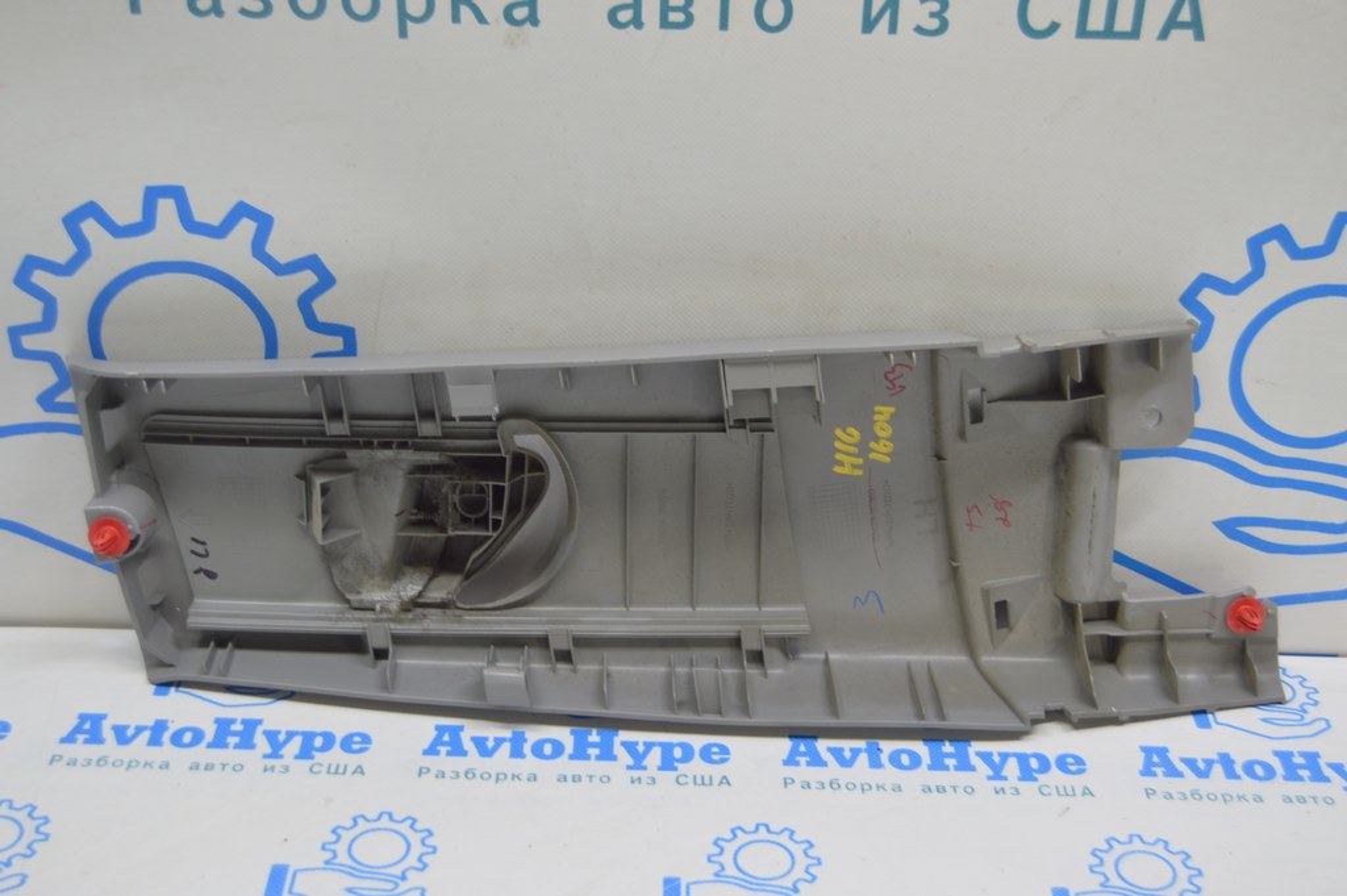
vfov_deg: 25.7
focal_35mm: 52
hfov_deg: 37.9
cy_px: 448
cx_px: 674
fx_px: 1963
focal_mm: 35
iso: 400
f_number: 5.6
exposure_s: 1/20
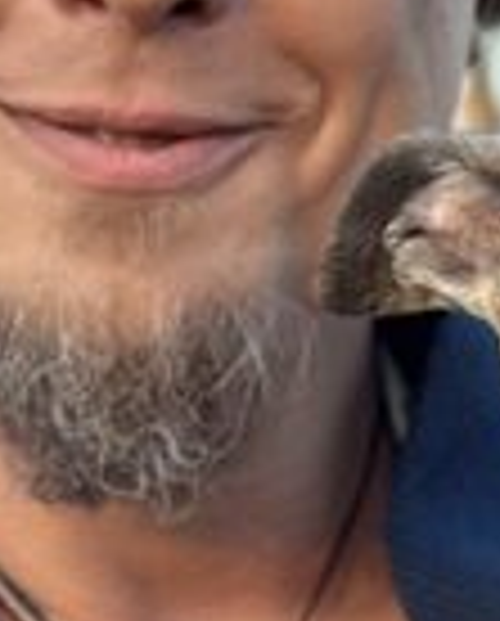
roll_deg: -4.0
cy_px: 367
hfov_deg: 4.9
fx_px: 5826
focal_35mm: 316
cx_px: 383
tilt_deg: +2.1
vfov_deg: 6.1
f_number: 1.78
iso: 80
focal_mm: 6.86
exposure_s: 1/209
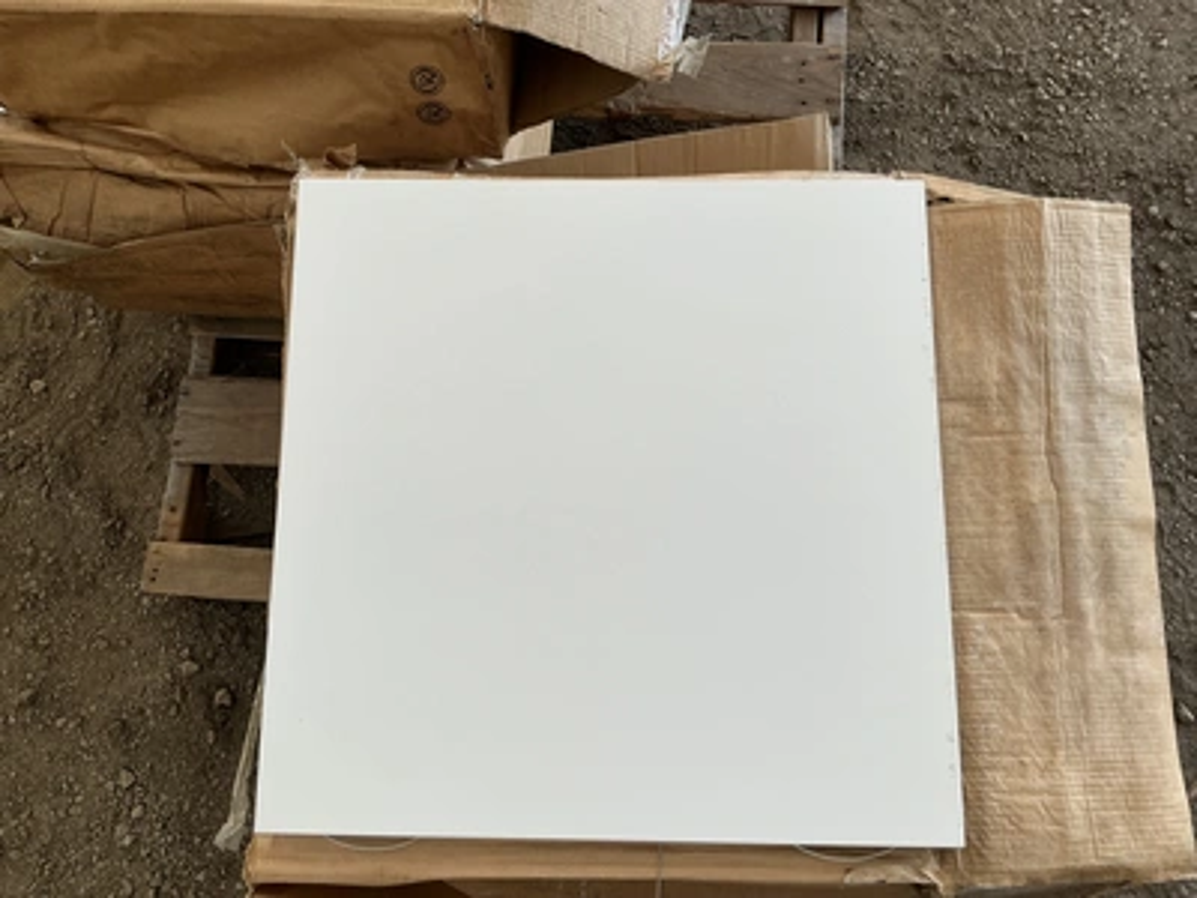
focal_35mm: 28
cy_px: 449
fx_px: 968
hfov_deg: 63.4
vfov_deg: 49.7
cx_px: 598
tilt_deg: -75.9
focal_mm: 3
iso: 20
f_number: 1.8
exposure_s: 1/122
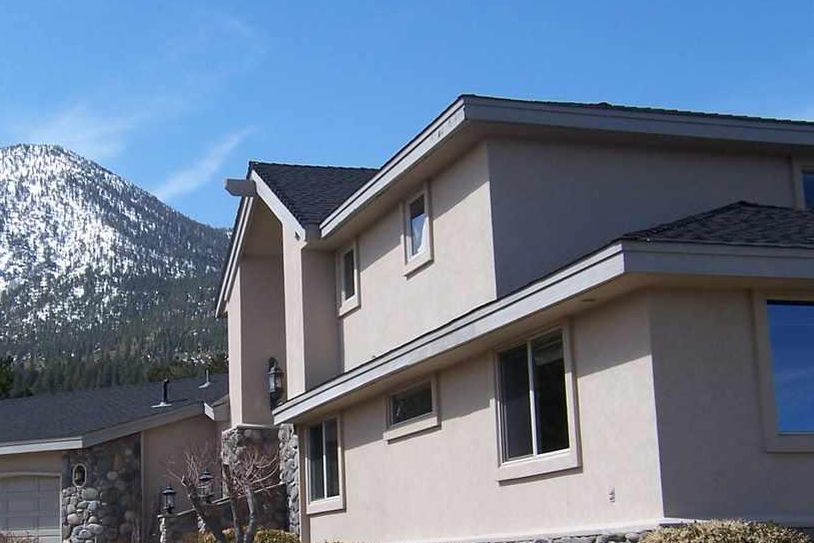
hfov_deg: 36.0
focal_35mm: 54
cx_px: 198
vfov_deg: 25.0
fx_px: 1221
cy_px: 341
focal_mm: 5.5
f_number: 3.4
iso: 80
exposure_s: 1/750
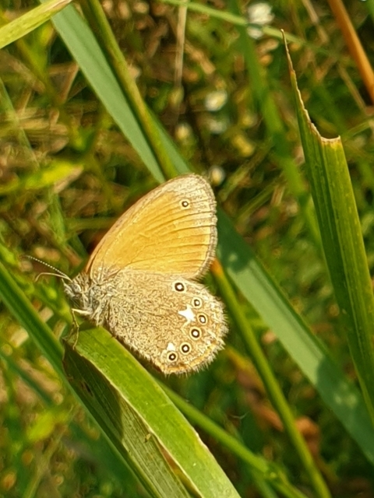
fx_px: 375
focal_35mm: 26
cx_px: 187
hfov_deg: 53.1
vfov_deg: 67.3
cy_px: 249
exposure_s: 1/490
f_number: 2.4
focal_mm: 4.3
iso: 50
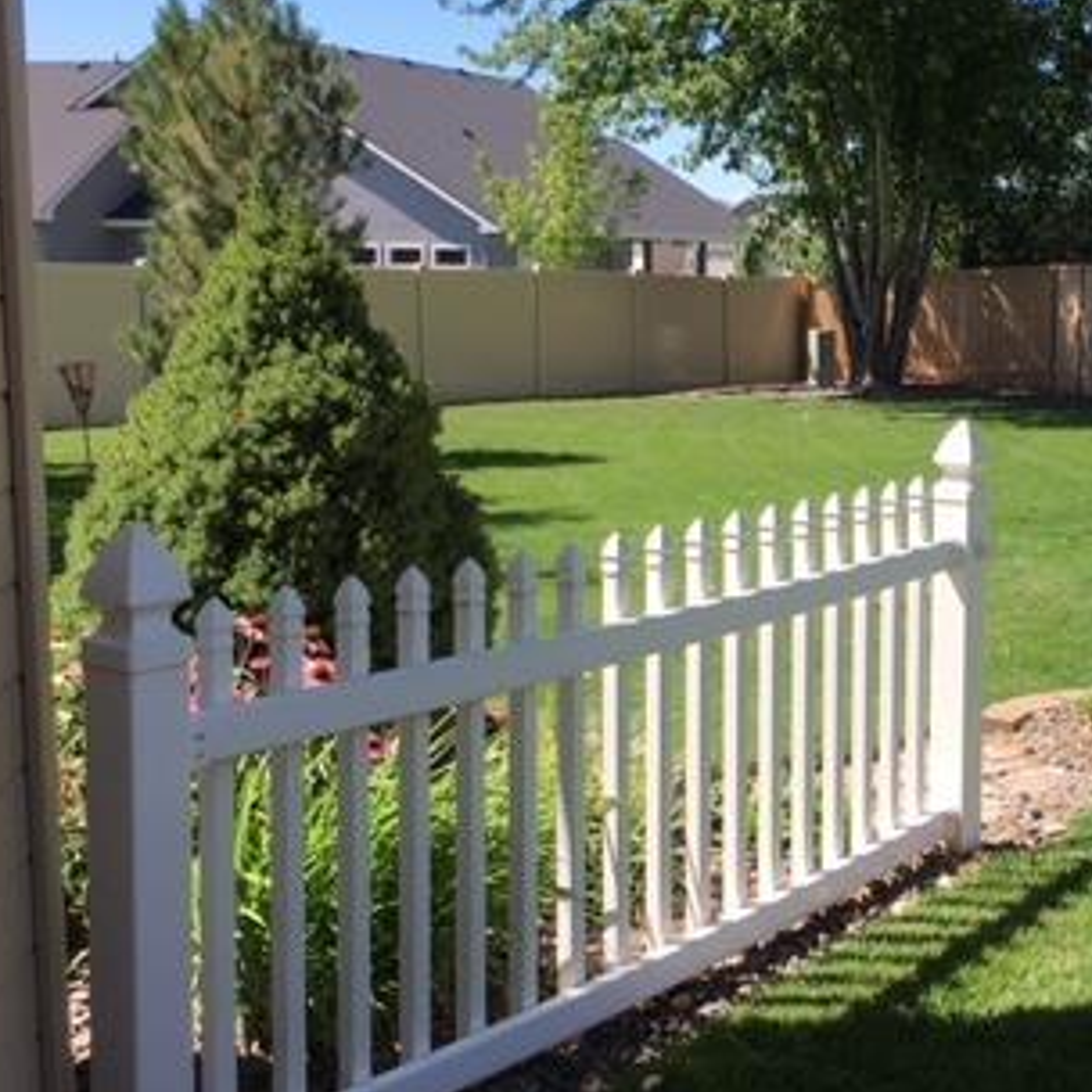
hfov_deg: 30.3
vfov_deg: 31.6
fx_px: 1927
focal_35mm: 54
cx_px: 981
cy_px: 524
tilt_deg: -7.1
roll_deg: -0.4
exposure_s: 1/769
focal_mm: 4.15
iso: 25
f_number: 2.2
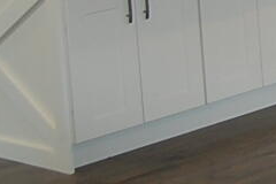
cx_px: 805
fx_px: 1296
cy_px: -253
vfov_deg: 7.6
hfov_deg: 9.6
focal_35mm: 169
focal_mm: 18
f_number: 3.5
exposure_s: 1/60
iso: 400
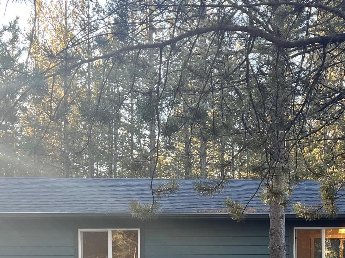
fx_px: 558
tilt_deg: -1.1
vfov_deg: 24.6
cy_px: 270
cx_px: 303
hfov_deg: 32.8
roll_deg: +0.2
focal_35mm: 56
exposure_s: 1/136
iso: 64
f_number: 1.6
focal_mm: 5.1
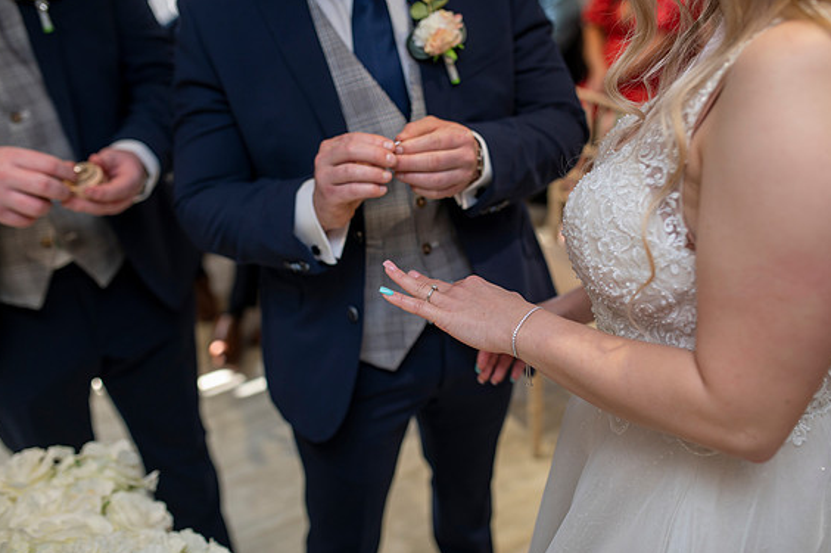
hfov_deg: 53.2
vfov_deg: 36.8
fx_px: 830
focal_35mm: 36
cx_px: 418
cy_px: 279
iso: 200
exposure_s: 1/100
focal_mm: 35
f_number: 2.5
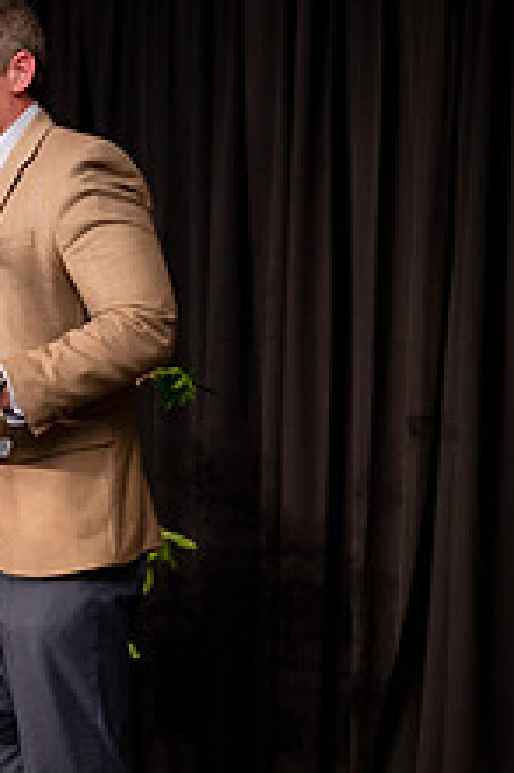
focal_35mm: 122
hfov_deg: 11.1
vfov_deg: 16.7
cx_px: 33
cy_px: 539
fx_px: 2617
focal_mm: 60
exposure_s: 1/200
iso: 2500
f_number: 3.5
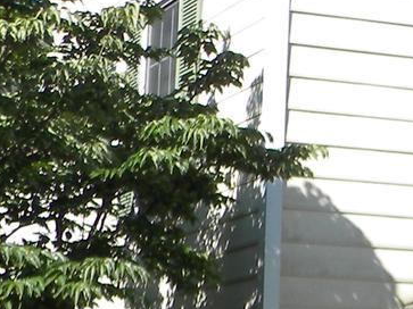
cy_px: 202
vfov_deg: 9.4
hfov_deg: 11.7
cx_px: 717
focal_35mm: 158
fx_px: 1884
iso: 80
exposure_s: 1/615
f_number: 3.5
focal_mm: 5
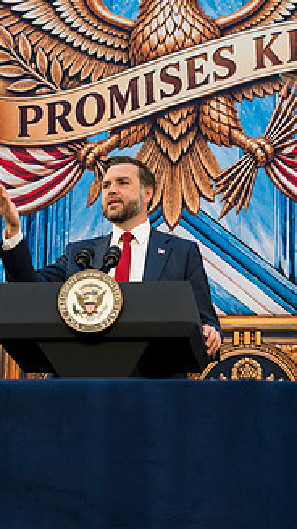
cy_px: 225
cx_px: 110
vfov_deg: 20.9
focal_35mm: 102
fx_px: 1431
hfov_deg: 11.8
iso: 280
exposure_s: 1/200
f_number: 2.8
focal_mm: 55
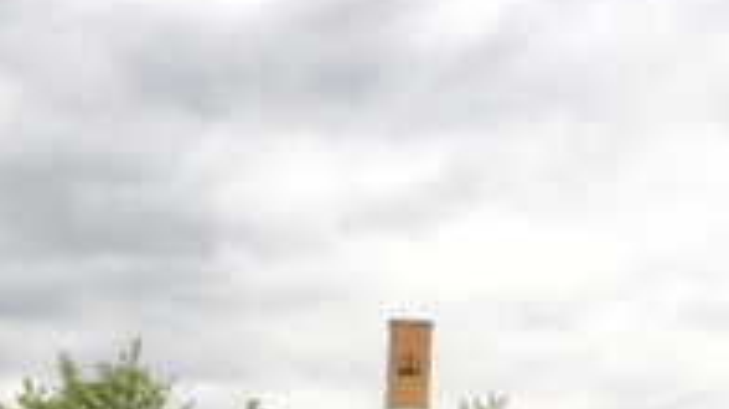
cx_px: 379
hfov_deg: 20.8
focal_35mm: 103
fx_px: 1990
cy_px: 747
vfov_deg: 10.9
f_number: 2.2
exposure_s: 1/549
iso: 25
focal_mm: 4.15
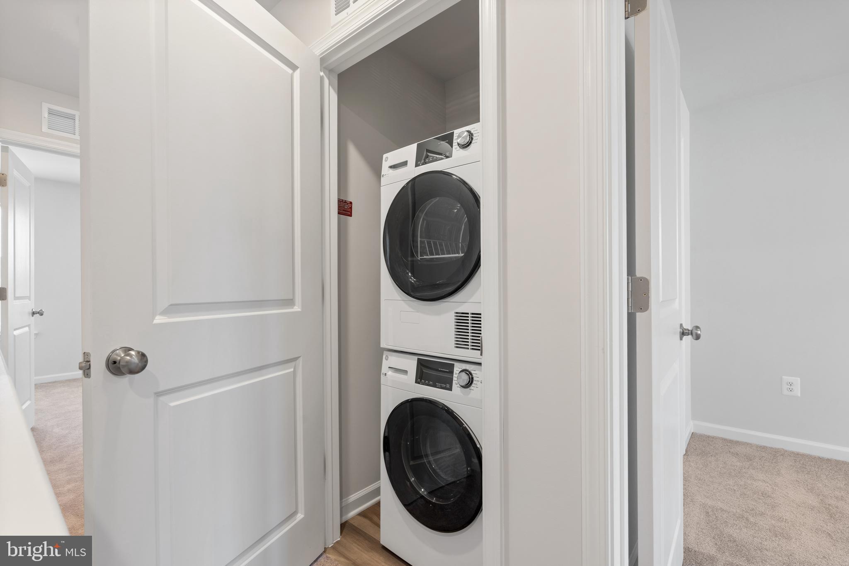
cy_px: 283
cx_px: 424
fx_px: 389
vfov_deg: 72.0
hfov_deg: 95.0
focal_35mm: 16
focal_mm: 16.5
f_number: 8
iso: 320
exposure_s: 1/2
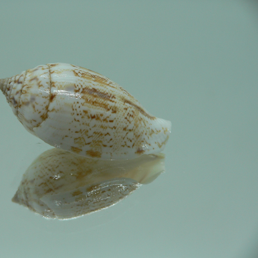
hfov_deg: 39.5
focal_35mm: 42
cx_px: 84
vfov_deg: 40.0
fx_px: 354
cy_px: 128
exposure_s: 1/60
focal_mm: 4.6
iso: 80
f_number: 2.8
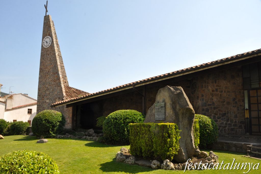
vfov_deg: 47.8
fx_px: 195
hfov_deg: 67.4
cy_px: 87
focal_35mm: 27
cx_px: 130
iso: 500
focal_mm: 18
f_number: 14
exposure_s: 1/200
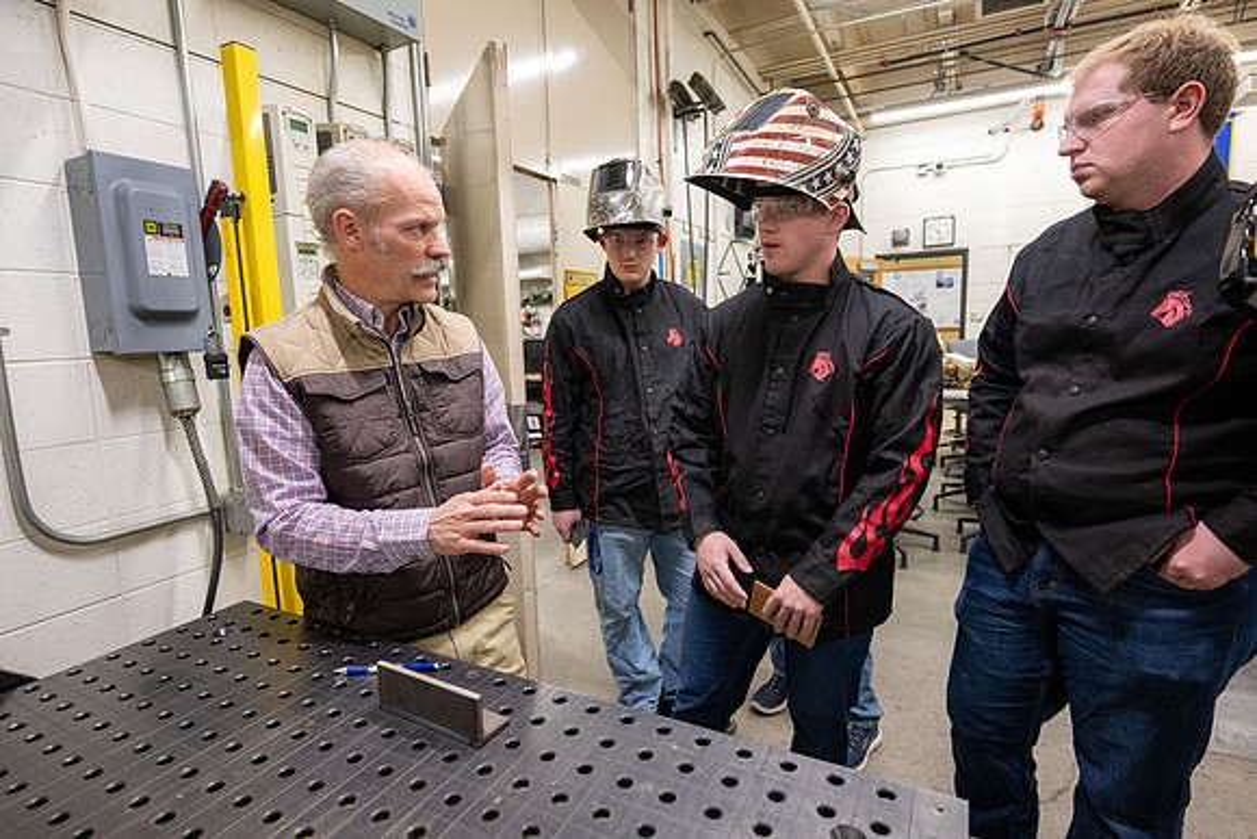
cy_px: 420
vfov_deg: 66.0
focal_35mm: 18
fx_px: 646
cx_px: 628
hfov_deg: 88.4
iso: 2000
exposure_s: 1/200
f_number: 4
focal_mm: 18.5
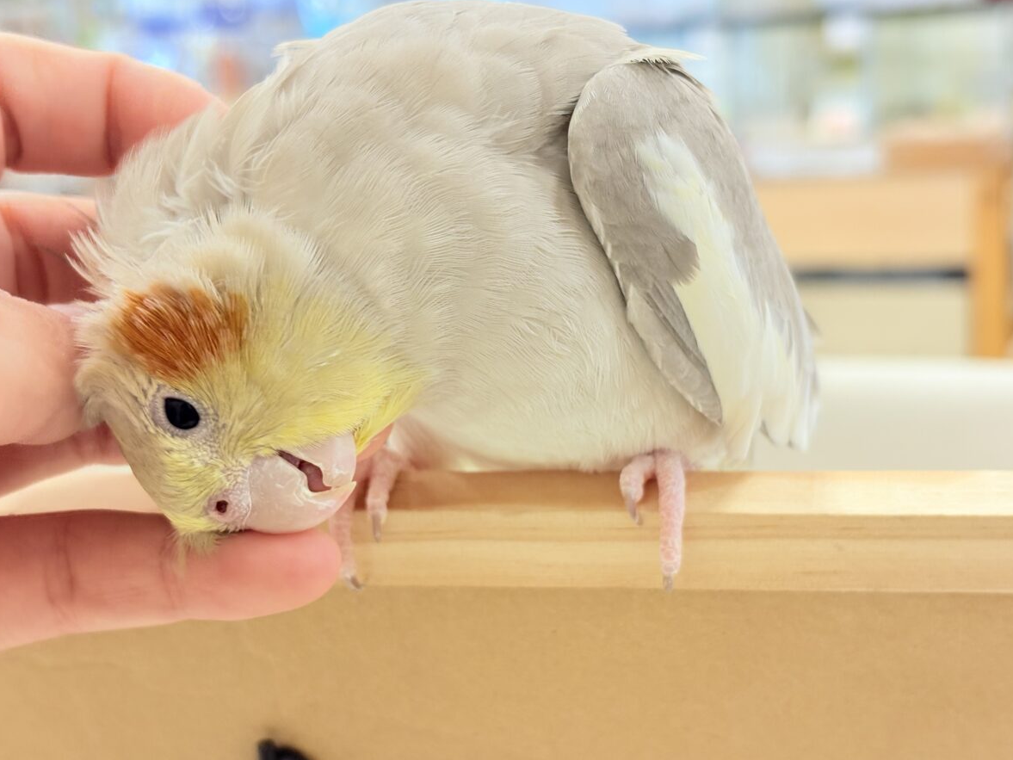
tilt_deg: -9.8
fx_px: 1551
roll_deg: +4.2
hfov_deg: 36.2
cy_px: 383
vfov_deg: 27.5
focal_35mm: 53
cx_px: 508
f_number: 1.6
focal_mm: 5.96
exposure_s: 1/100
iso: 125
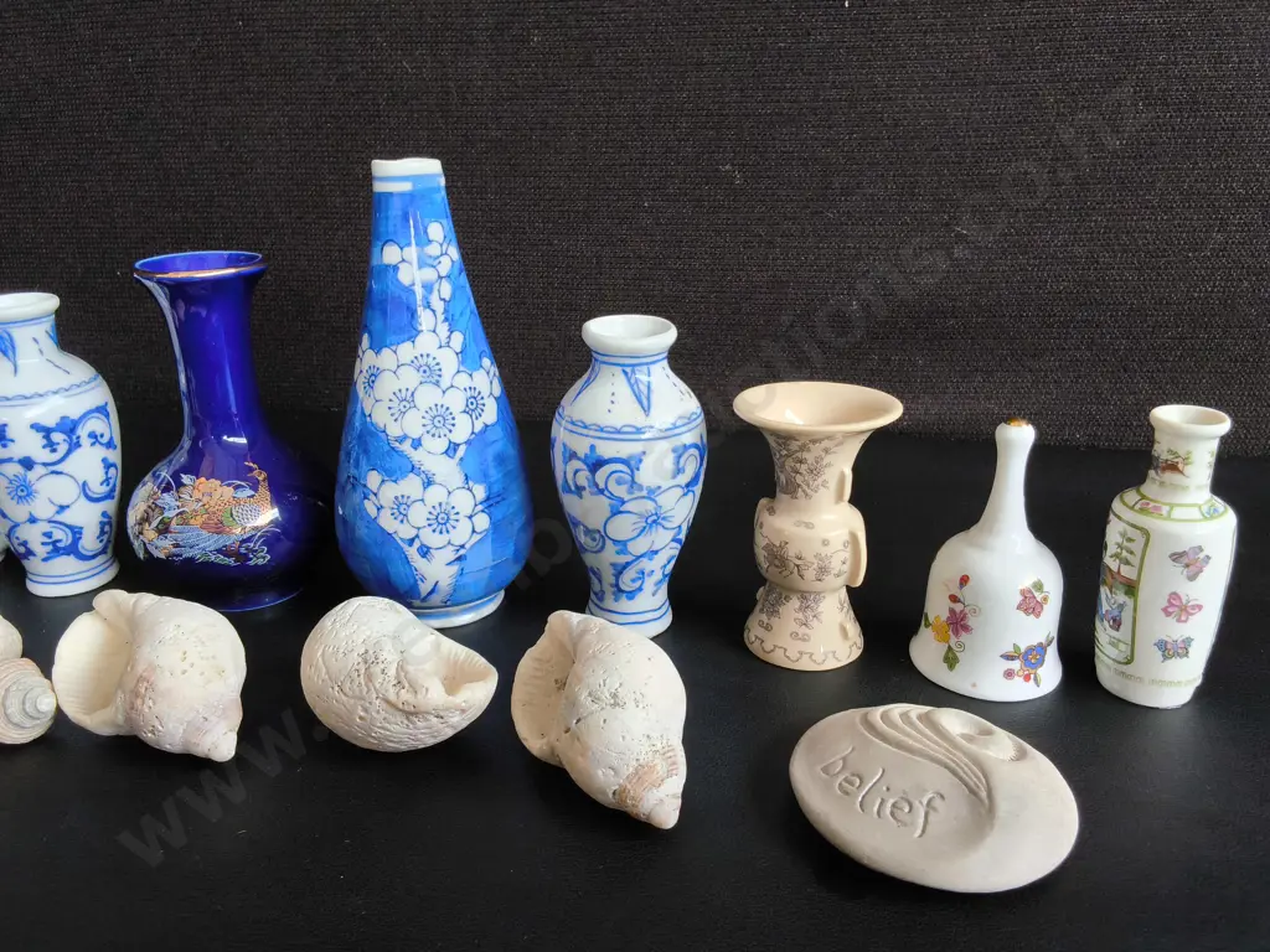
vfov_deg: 51.4
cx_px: 635
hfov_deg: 65.3
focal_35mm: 27
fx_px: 991
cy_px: 476
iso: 125
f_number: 2
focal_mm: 2.87
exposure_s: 1/100
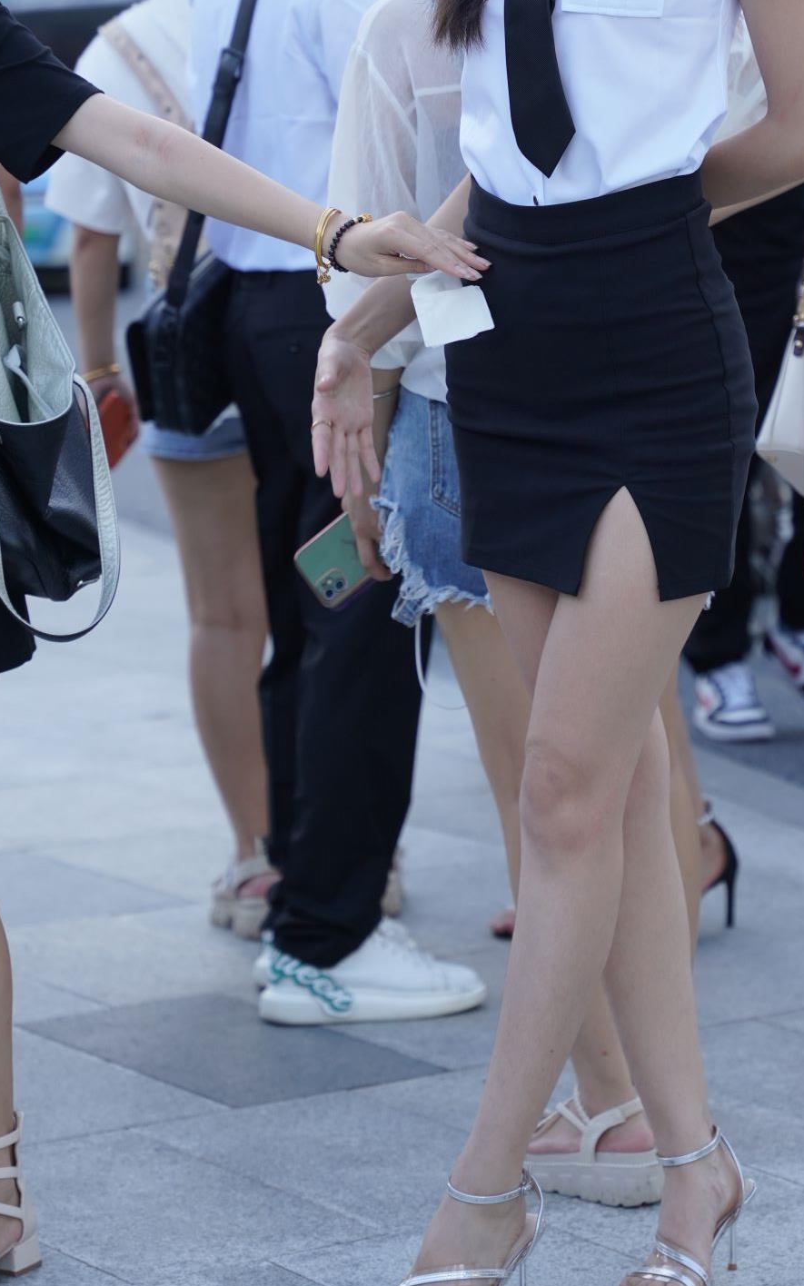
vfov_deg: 17.9
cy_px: 340
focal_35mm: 116
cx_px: 558
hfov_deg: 11.3
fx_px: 4068
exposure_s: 1/500
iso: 400
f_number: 3.2
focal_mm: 67.6
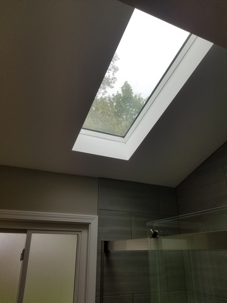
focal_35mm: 26
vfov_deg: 67.3
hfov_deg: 53.1
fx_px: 227
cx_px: 114
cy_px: 152
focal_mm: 4.25
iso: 50
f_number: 1.7
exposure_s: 1/626
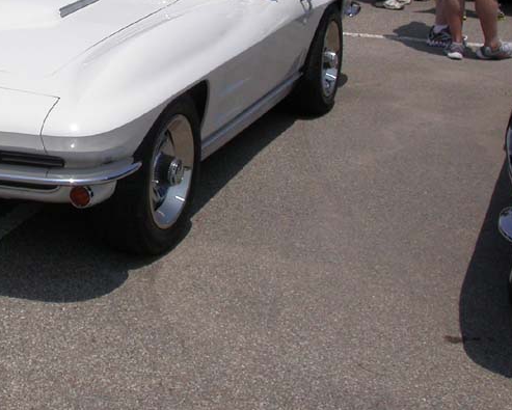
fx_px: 1167
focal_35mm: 77
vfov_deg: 19.6
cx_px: 10
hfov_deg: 23.8
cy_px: 47
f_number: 7.5
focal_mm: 7.85
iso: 100
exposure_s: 1/826
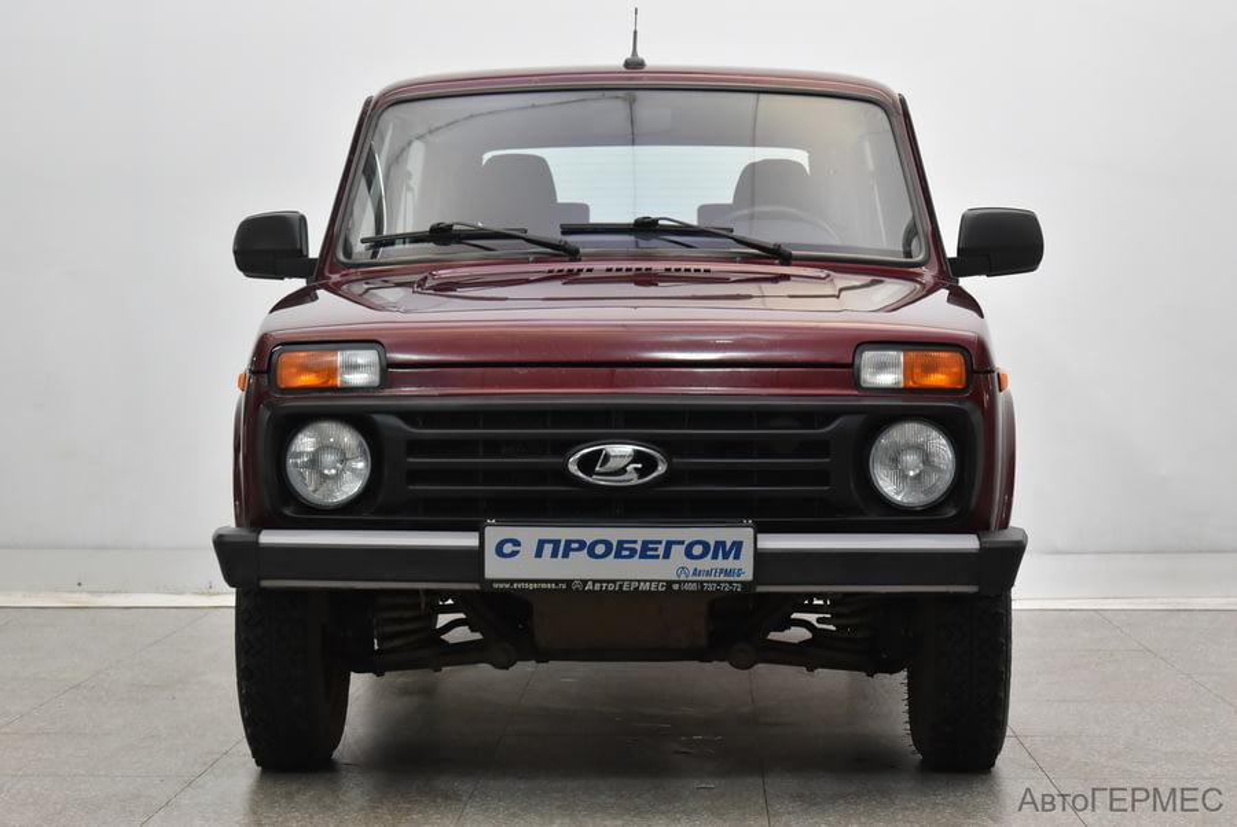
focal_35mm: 78
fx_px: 2683
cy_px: 414
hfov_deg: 26.0
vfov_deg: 17.5
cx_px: 618
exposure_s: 1/60
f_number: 5.6
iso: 1400
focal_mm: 52
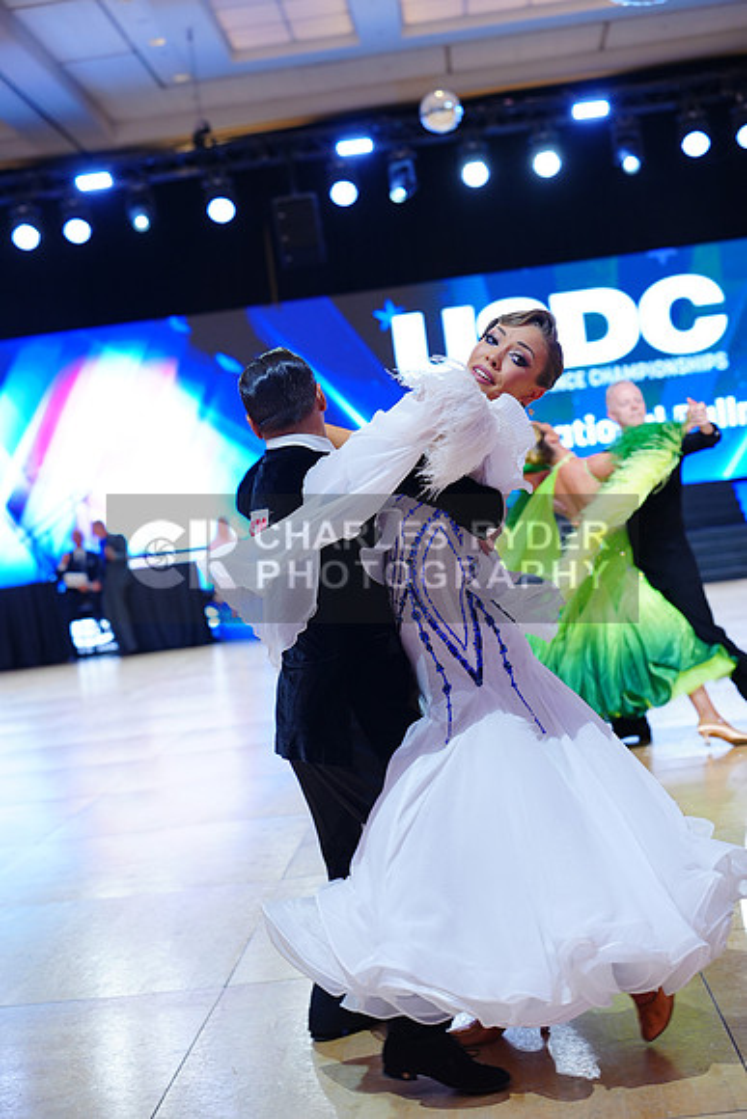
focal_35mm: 50
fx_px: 1555
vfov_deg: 39.6
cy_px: 560
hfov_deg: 27.0
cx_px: 374
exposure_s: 1/400
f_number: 2.8
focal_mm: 50
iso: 500
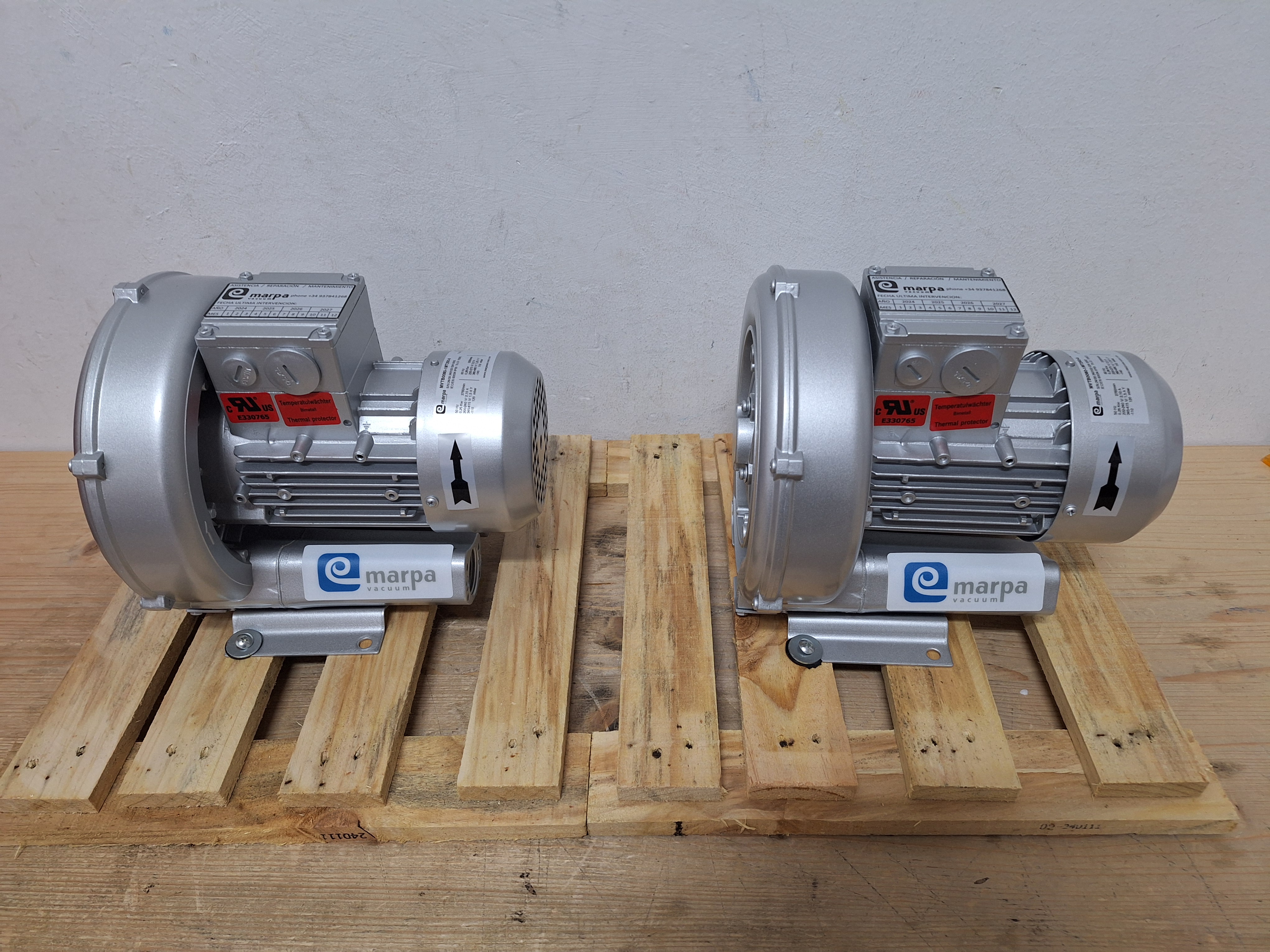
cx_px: 635
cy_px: 476
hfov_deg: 73.9
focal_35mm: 23
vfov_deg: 58.9
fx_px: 844
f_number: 1.8
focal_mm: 5.54
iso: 200
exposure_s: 1/33
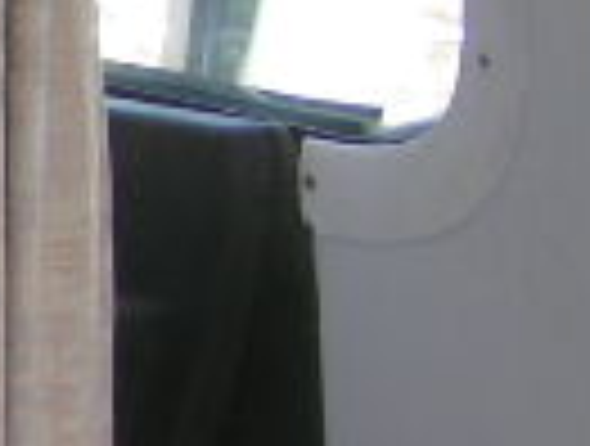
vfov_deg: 8.1
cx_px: -504
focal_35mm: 185
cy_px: 234
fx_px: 3162
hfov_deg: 10.0
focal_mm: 5.8
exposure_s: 1/80
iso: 50
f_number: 2.8
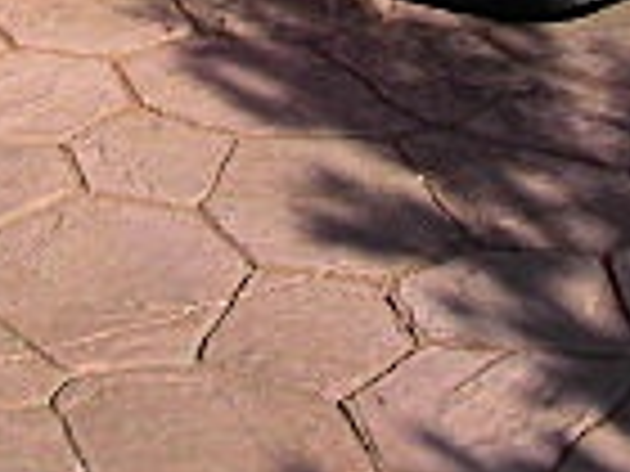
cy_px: -598
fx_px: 3003
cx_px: 22
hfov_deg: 11.9
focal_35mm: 165
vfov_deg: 8.4
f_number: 7.9
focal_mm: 6.3
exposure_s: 1/160
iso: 50
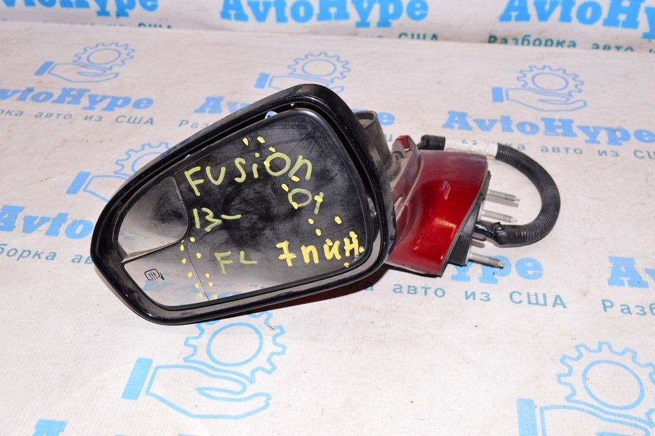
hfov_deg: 51.3
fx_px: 682
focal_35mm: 38
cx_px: 328
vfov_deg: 35.4
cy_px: 218
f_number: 8
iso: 1600
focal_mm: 25
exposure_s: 1/200
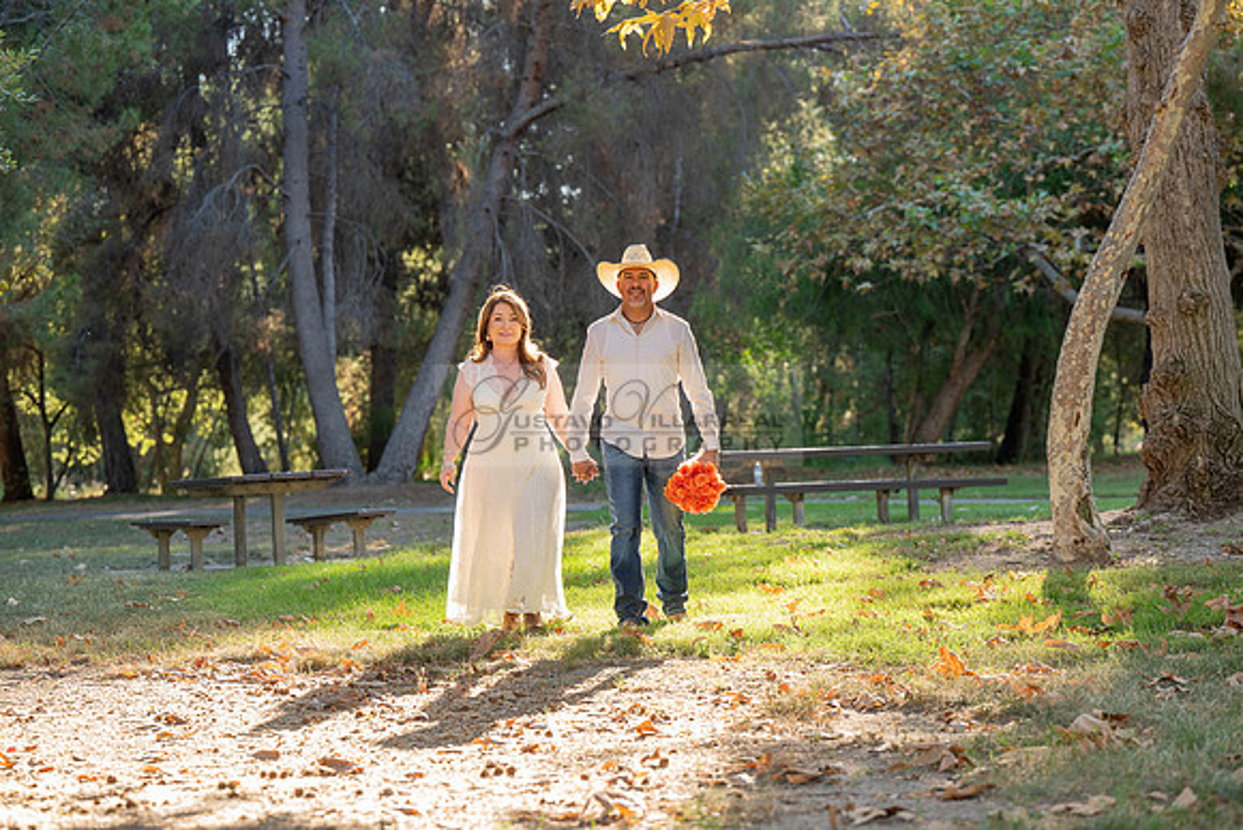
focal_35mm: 95
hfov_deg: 21.5
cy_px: 415
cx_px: 622
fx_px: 3281
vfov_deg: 14.4
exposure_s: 1/200
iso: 200
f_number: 4
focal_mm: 95
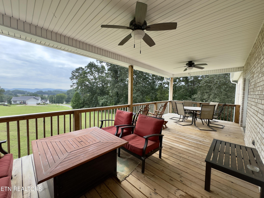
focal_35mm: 14
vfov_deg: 85.7
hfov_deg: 102.1
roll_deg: -1.1
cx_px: 132
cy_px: 99
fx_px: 107
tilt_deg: -3.4
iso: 40
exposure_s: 1/405
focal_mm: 2.22
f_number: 2.2
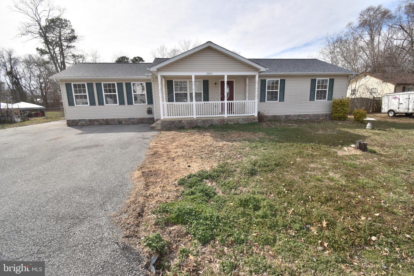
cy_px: 138
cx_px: 207
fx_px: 172
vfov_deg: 77.3
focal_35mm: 15
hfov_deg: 100.4
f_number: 11
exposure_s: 1/200
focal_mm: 10
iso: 100
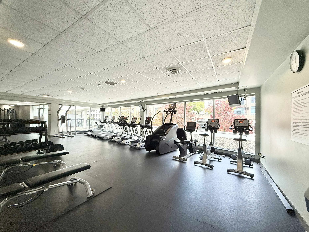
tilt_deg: +1.4
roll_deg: -1.7
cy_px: 116
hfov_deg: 102.1
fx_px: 125
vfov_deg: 85.7
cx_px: 154
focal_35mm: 14
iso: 125
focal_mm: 2.22
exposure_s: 1/120
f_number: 2.2
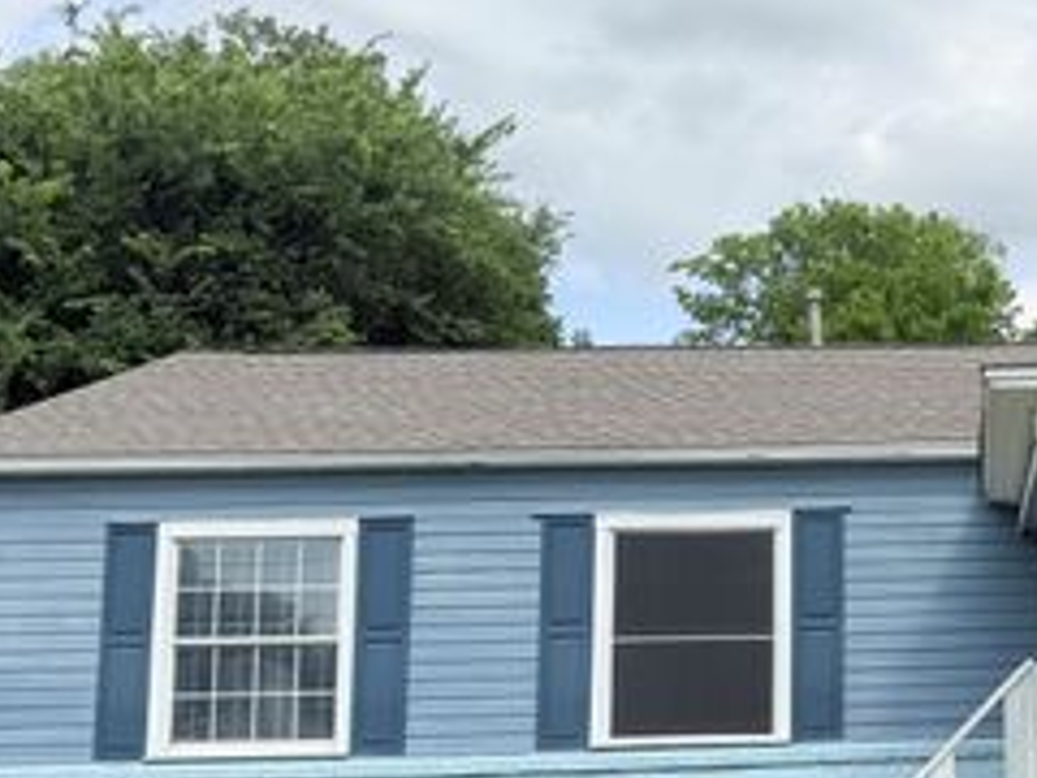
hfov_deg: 35.2
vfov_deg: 29.0
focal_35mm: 50
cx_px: 998
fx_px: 1498
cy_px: 460
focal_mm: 6.76
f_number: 1.78
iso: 80
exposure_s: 1/6173
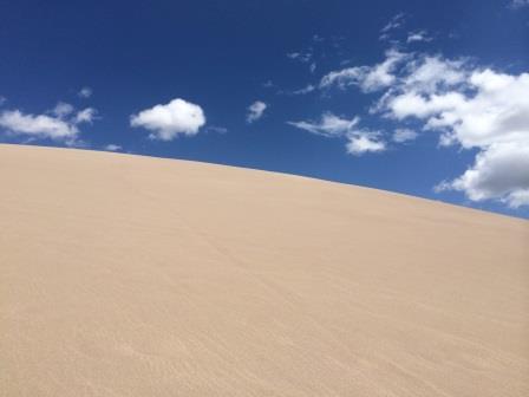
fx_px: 458
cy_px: 198
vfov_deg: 46.8
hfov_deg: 60.0
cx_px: 264
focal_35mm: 30
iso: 40
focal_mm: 4.12
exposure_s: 1/3731
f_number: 2.2
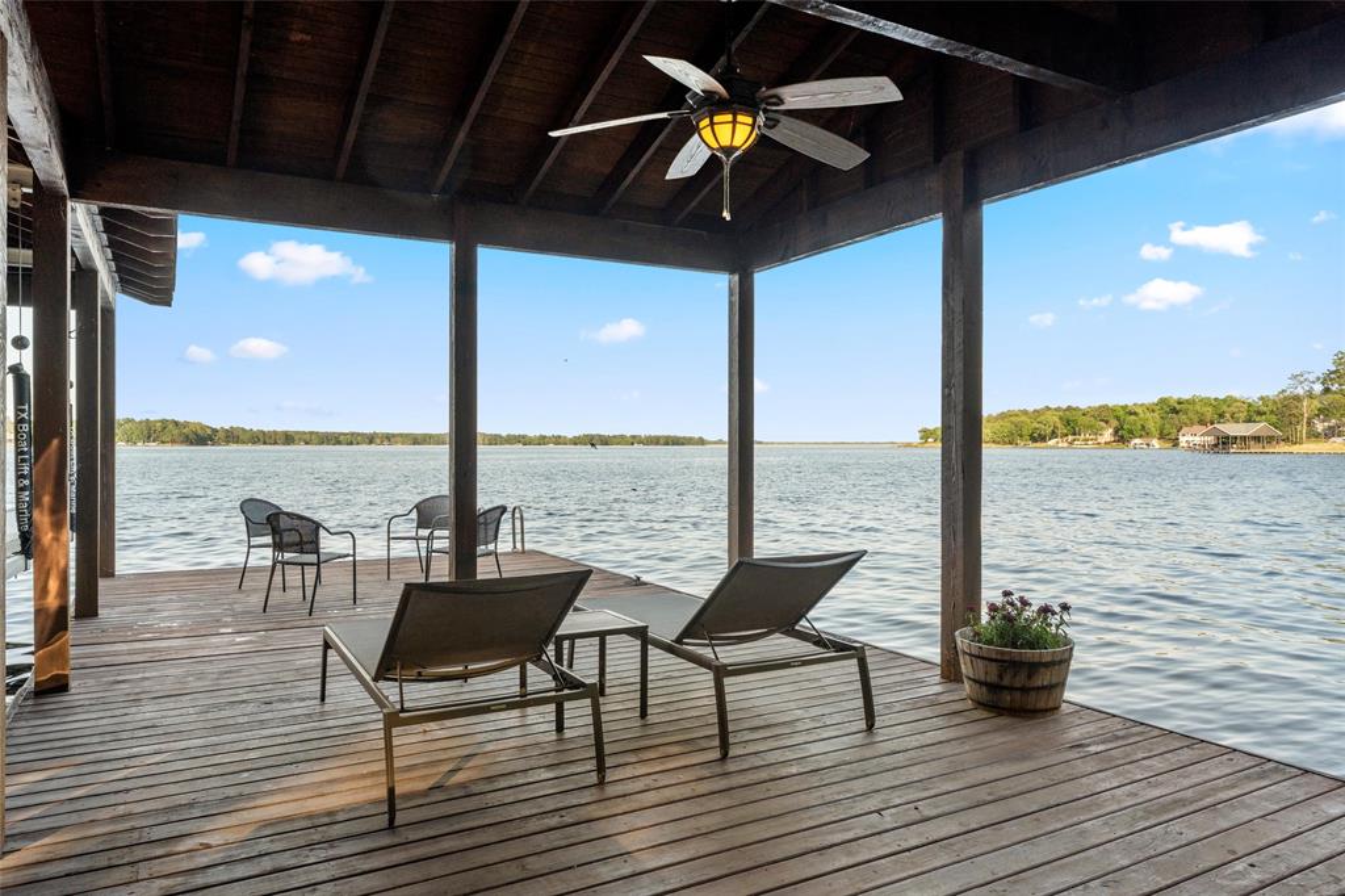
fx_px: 896
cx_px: 672
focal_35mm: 24
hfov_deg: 73.8
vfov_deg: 53.1
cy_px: 448
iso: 100
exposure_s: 1/125
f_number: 9
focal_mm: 24
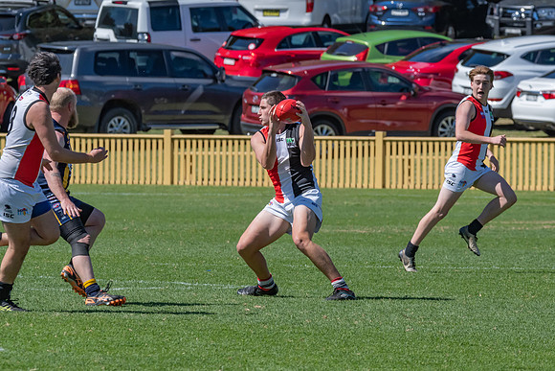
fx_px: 7523
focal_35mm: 488
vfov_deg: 2.8
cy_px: 186
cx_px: 297
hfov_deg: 4.2
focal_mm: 300
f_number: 13
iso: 800
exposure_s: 1/2000
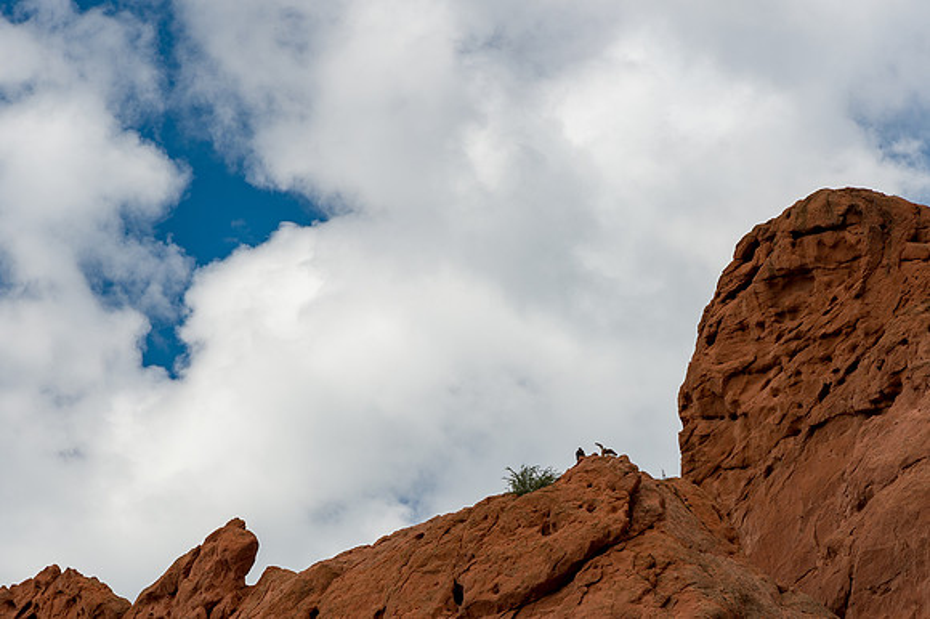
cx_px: 439
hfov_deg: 7.5
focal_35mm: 276
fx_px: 7120
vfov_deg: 5.0
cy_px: 427
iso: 160
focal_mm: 200
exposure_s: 1/800
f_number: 9
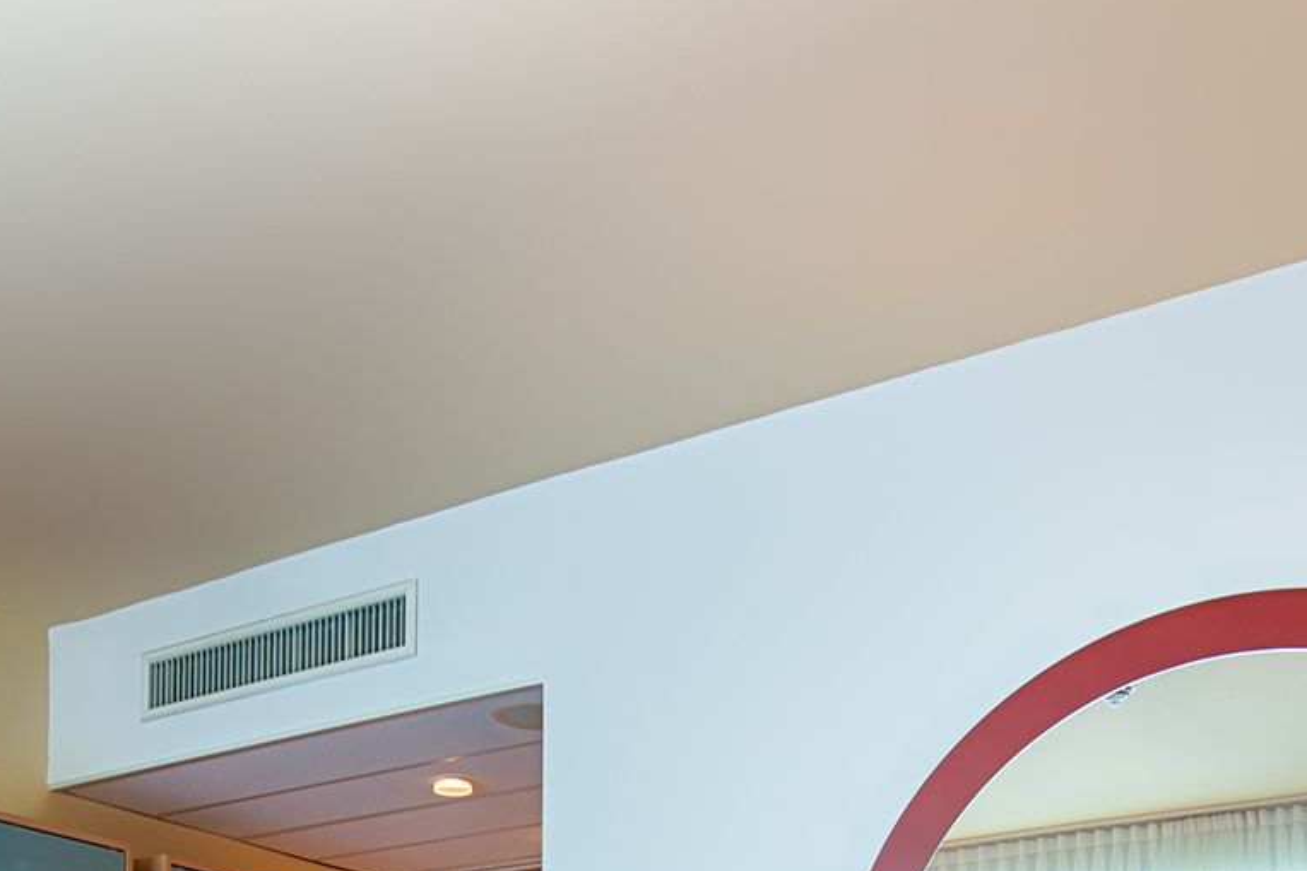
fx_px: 1597
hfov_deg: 44.5
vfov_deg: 25.3
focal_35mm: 44
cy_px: 1194
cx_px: 664
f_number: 8
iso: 100
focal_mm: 14
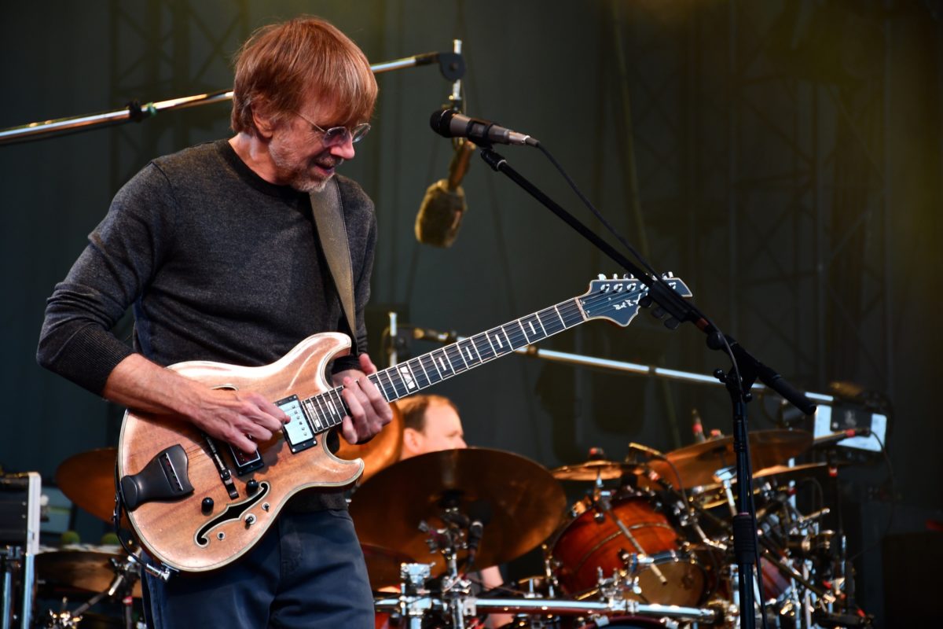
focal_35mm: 135
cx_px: 472
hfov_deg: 15.2
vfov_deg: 10.2
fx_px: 3536
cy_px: 314
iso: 720
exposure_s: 1/250
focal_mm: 90
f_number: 5.3
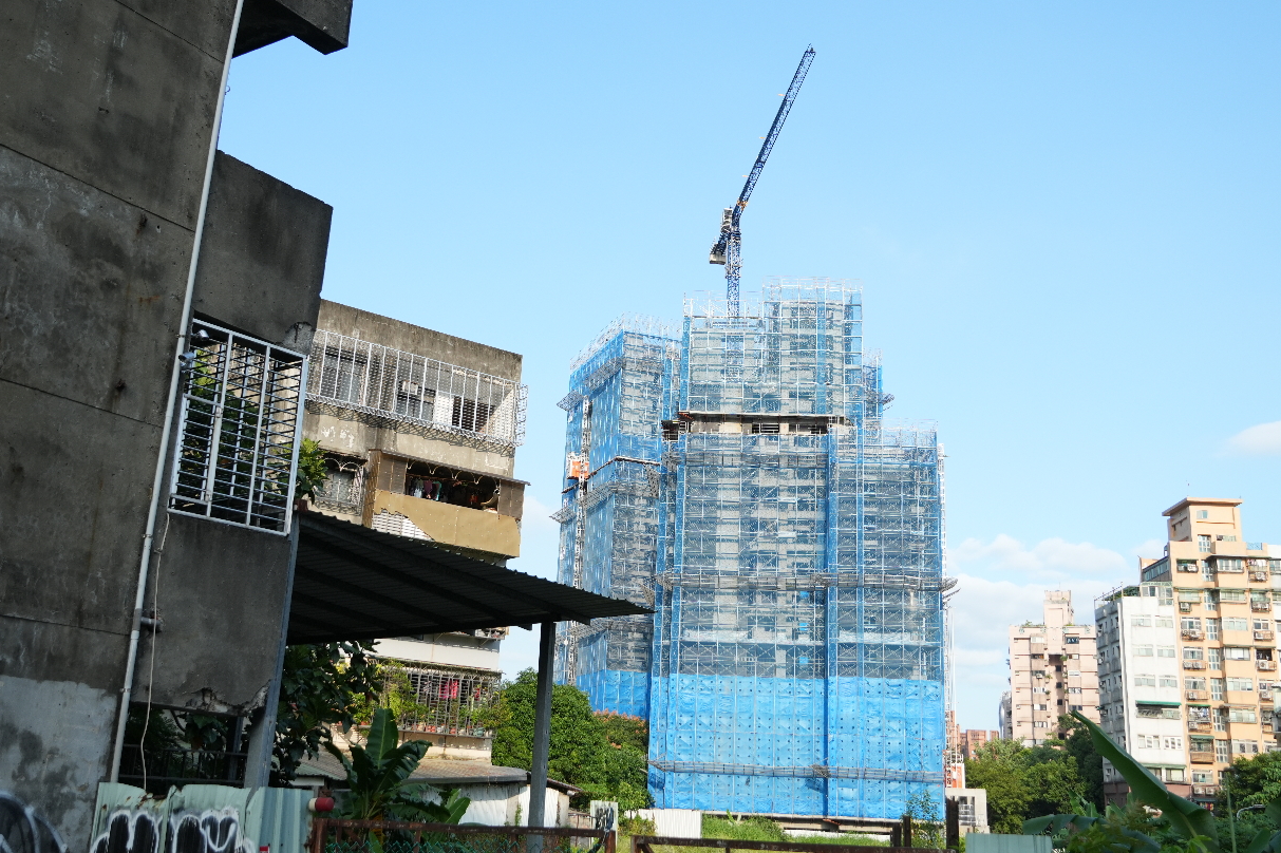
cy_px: 413
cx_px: 653
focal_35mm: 38
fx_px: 1352
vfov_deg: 35.0
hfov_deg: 50.7
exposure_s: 1/640
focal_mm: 24
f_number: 5
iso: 250
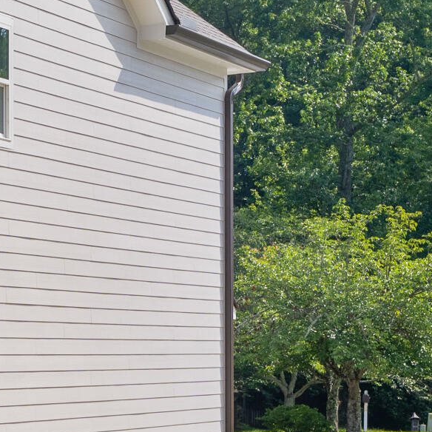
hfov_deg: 11.7
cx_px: -482
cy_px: 300
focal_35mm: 131
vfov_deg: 13.3
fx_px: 1850
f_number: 7.1
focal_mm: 30
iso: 320
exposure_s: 1/500
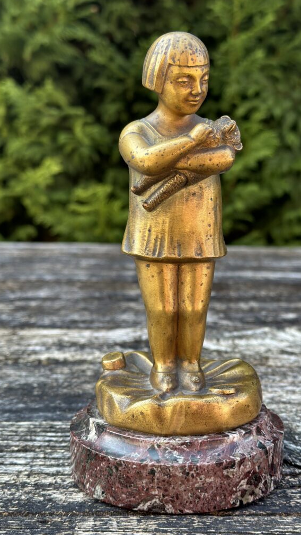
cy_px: 264
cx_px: 179
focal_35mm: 53
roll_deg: -0.5
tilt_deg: -7.7
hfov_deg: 22.6
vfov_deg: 39.2
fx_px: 752
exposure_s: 1/262
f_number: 1.78
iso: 80
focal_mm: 6.86
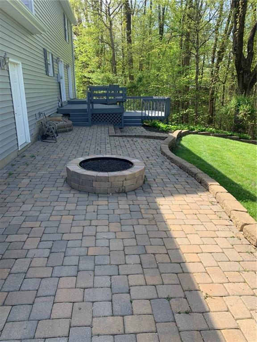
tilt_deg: -16.5
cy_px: 171
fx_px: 257
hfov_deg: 53.1
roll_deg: +0.4
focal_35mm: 26
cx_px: 128
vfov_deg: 67.3
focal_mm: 4.25
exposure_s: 1/631
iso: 25
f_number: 1.8
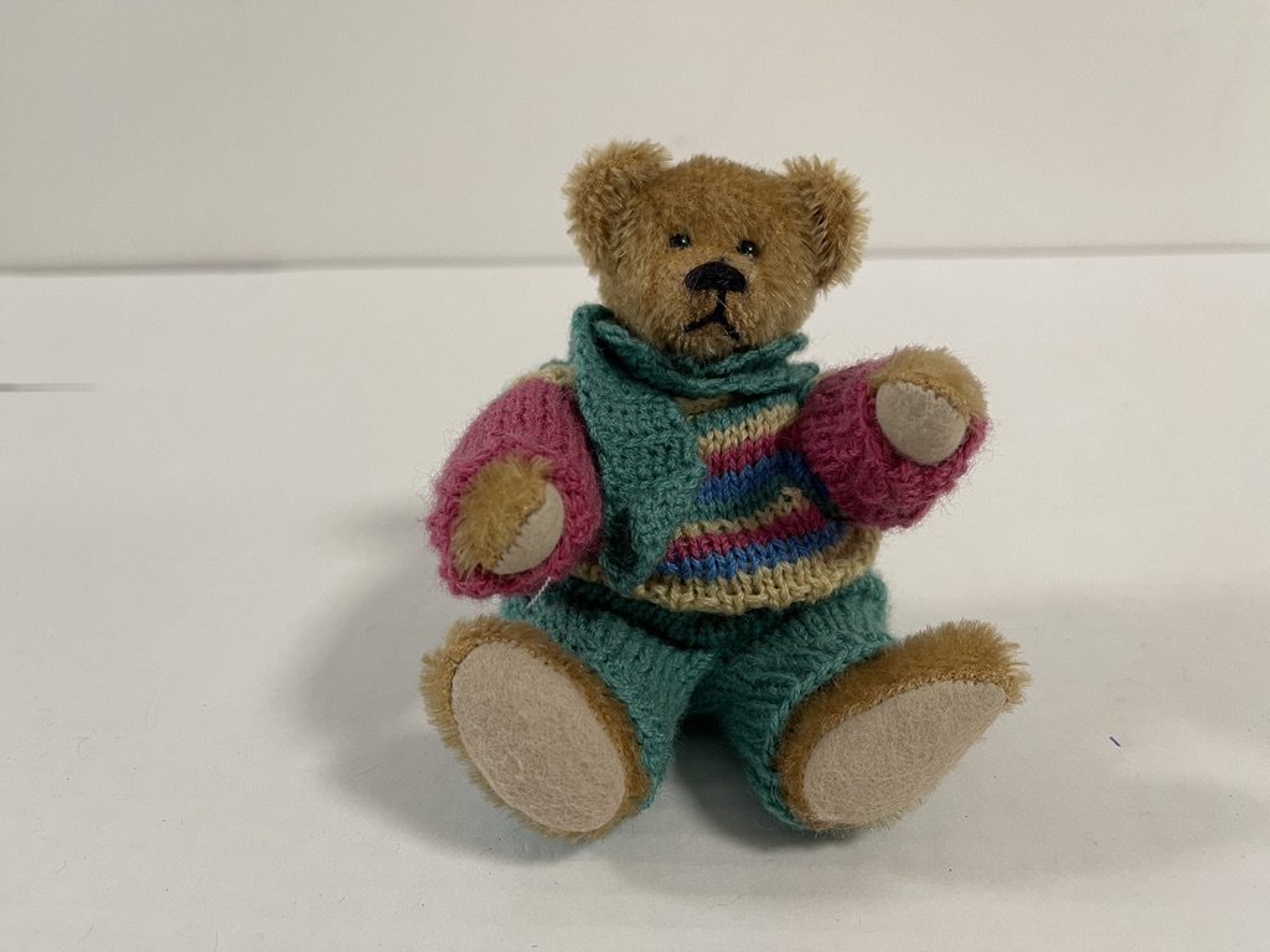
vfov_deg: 54.9
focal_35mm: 25
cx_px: 635
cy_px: 476
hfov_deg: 69.4
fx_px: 917
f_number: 1.6
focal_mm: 5.1
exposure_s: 1/50
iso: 100
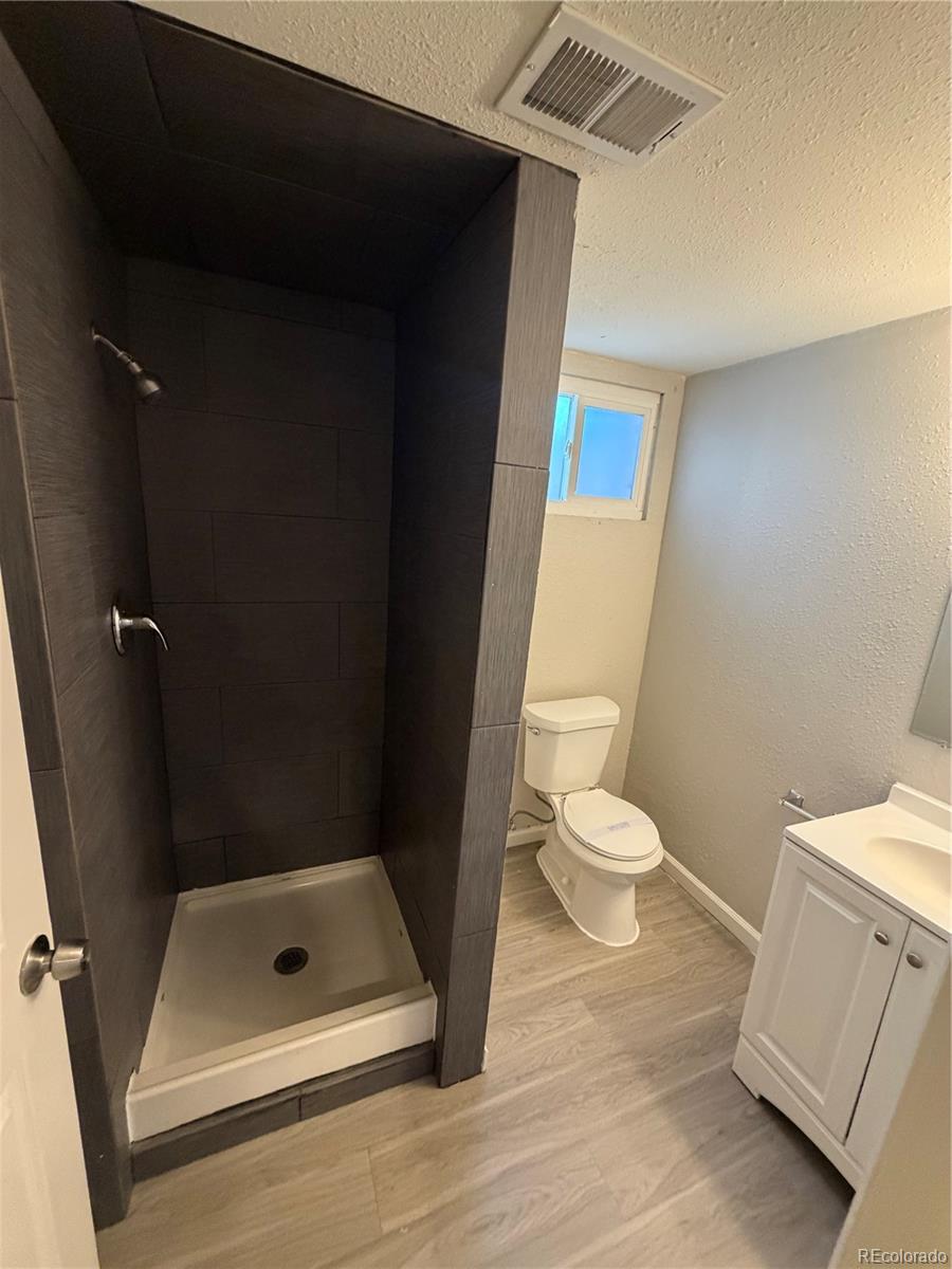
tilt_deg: -14.9
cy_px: 634
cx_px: 476
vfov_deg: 102.1
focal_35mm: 14
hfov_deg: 85.7
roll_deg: -4.6
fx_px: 513
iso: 500
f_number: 2.2
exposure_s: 1/60
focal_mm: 2.22
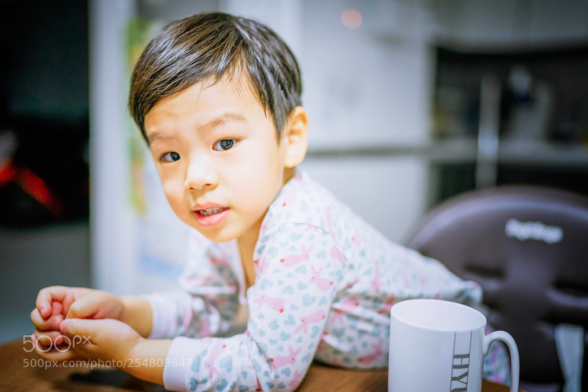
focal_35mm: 35
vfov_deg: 37.8
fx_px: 572
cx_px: 294
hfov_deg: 54.4
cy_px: 196
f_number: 1.4
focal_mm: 35
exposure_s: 1/250
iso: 500
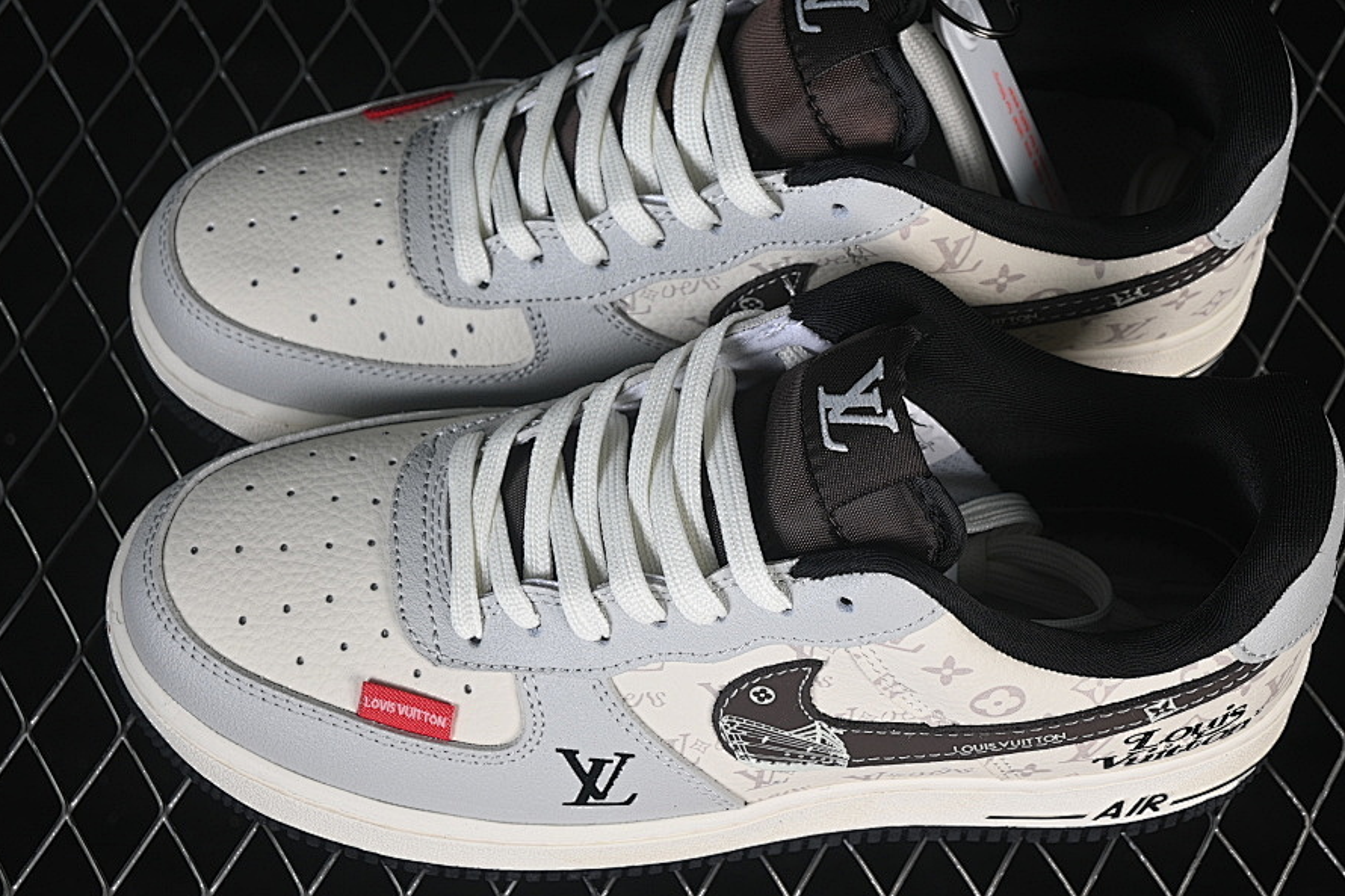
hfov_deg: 22.4
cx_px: 736
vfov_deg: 15.0
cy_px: 411
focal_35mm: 91
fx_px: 3399
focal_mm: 50
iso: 160
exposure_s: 1/80
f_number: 7.1
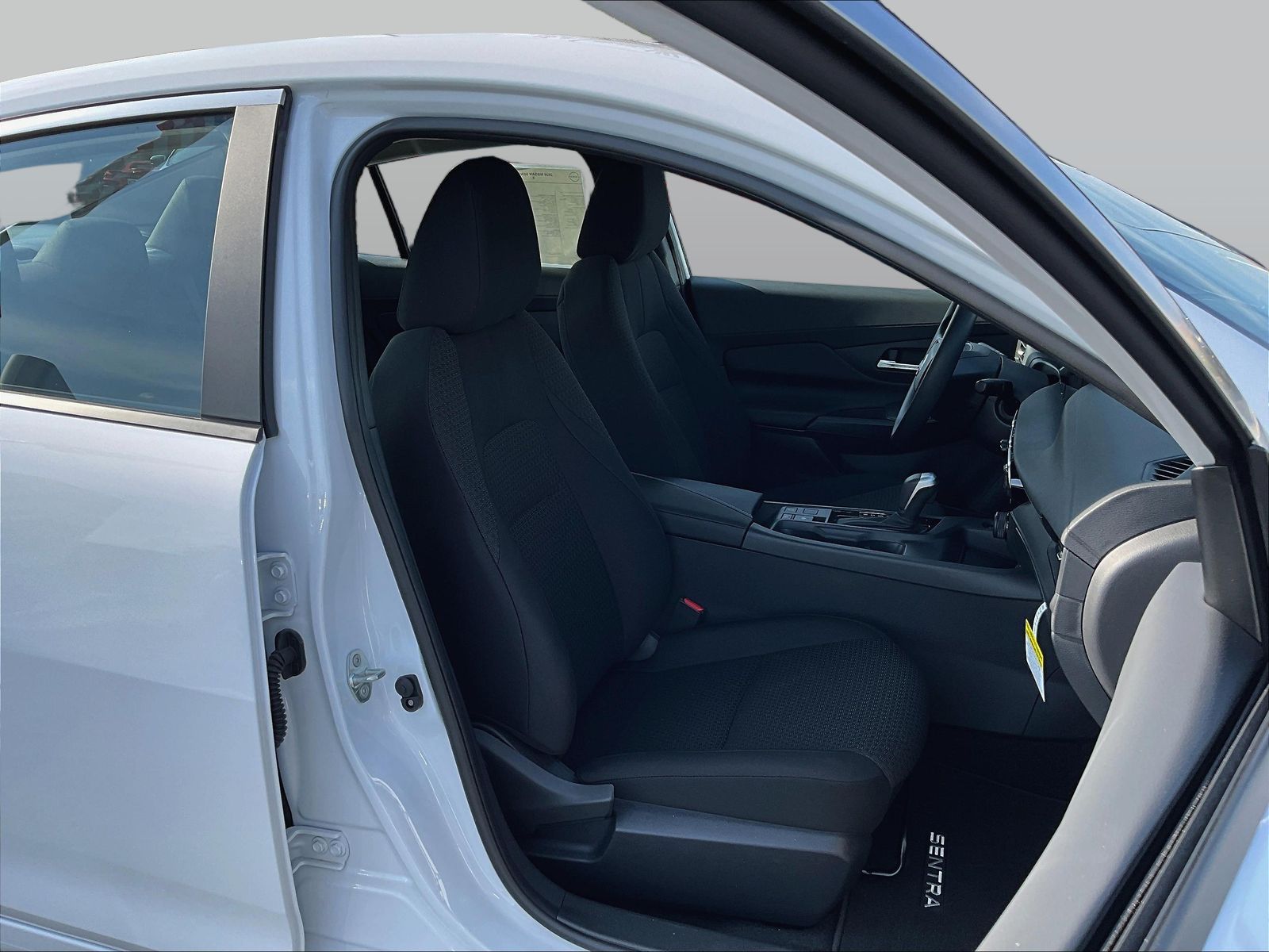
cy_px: 476
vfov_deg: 48.2
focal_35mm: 29
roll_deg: +0.3
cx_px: 634
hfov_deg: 61.7
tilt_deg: -15.9
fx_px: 1063
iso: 25
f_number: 1.8
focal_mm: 3
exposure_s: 1/482
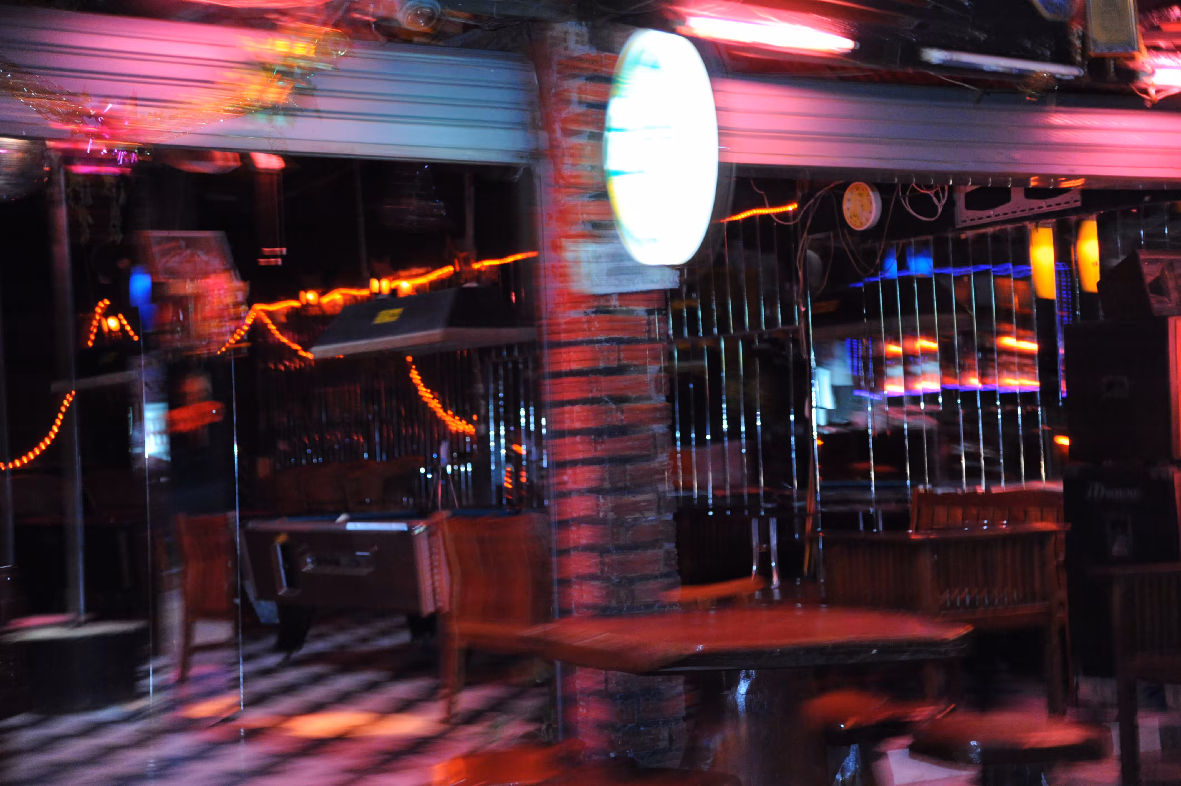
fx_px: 2131
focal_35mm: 65
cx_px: 590
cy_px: 393
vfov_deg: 20.9
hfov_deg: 31.0
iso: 6400
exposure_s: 1/40
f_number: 4
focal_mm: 65
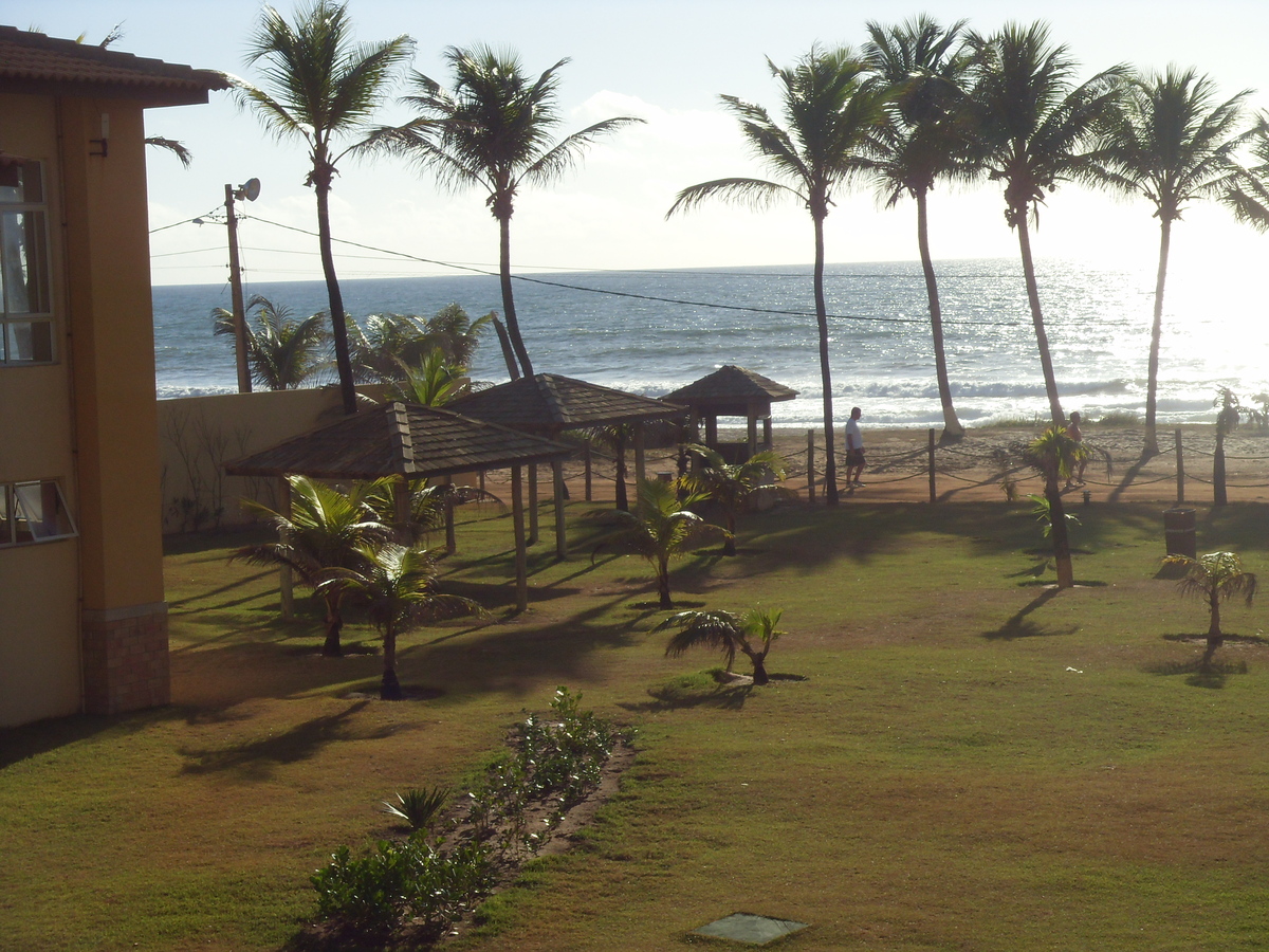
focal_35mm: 80
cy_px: 476
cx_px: 634
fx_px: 2933
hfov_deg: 24.4
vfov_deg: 18.4
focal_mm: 13.7
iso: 120
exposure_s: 1/750
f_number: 7.3
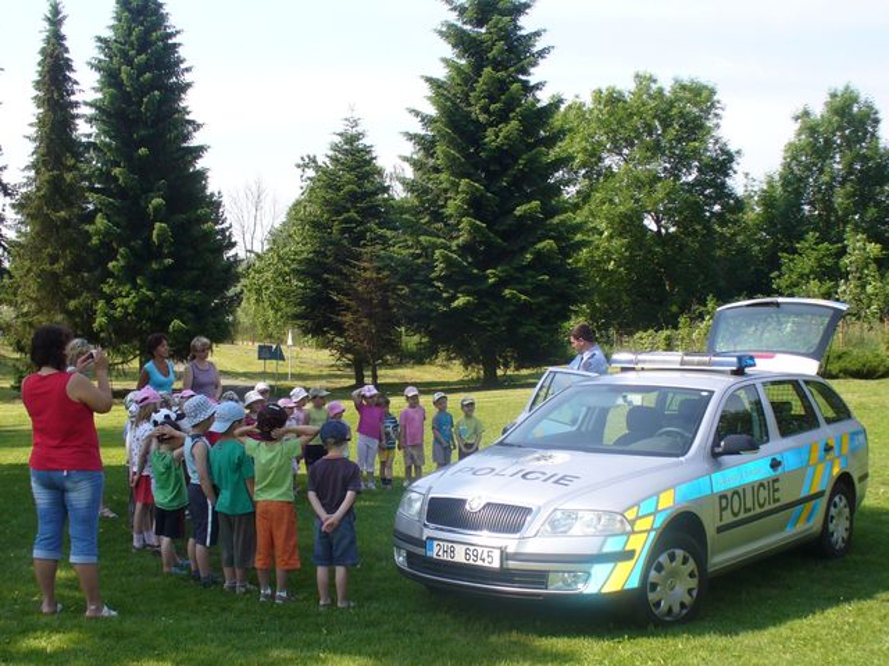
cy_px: 333
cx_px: 444
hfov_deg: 50.2
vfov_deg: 38.6
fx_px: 950
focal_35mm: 37
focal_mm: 6.1
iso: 80
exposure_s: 1/160
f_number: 5.6
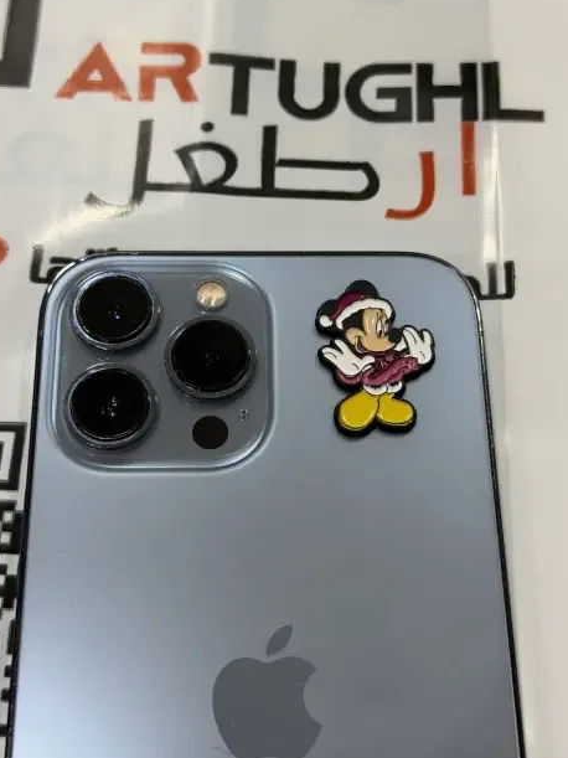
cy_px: 337
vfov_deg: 34.9
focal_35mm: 55
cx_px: 273
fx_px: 1204
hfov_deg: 26.5
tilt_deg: -64.4
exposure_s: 1/100
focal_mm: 6.76
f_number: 1.78
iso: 64
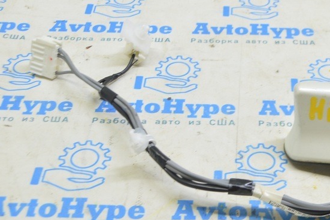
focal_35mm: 78
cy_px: 96
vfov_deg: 17.5
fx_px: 715
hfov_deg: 25.8
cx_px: 235
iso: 400
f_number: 5.6
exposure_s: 1/20
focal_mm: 28
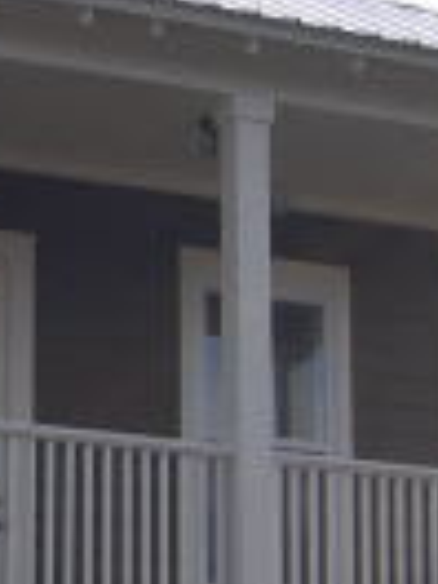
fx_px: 2750
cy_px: 465
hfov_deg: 9.0
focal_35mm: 163
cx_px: -84
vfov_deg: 12.1
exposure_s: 1/170
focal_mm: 8
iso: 100
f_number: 7.6
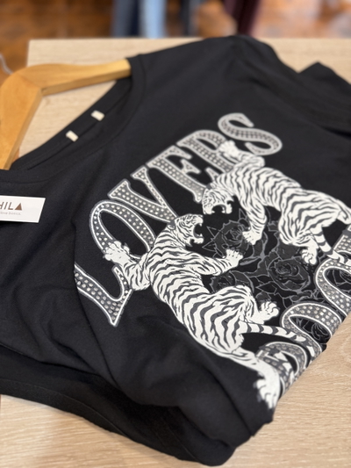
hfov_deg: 56.8
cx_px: 176
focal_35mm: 24
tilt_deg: -62.4
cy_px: 234
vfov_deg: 71.6
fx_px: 324
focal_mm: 6.76
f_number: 1.78
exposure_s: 1/121
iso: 125
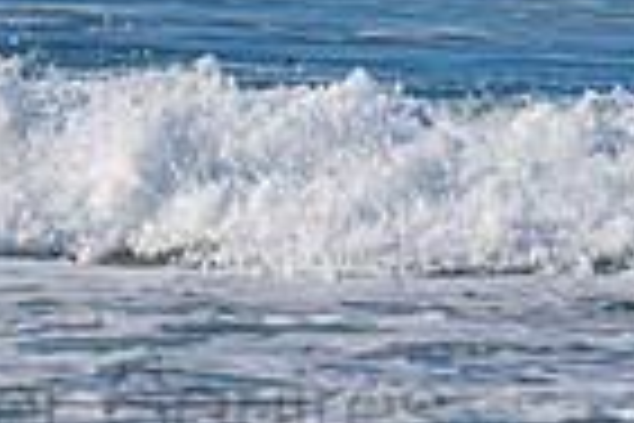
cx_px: 99
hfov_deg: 0.7
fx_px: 54273
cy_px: -340
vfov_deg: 0.4
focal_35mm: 3082
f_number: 5.6
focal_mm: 500
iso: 280
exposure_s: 1/2000
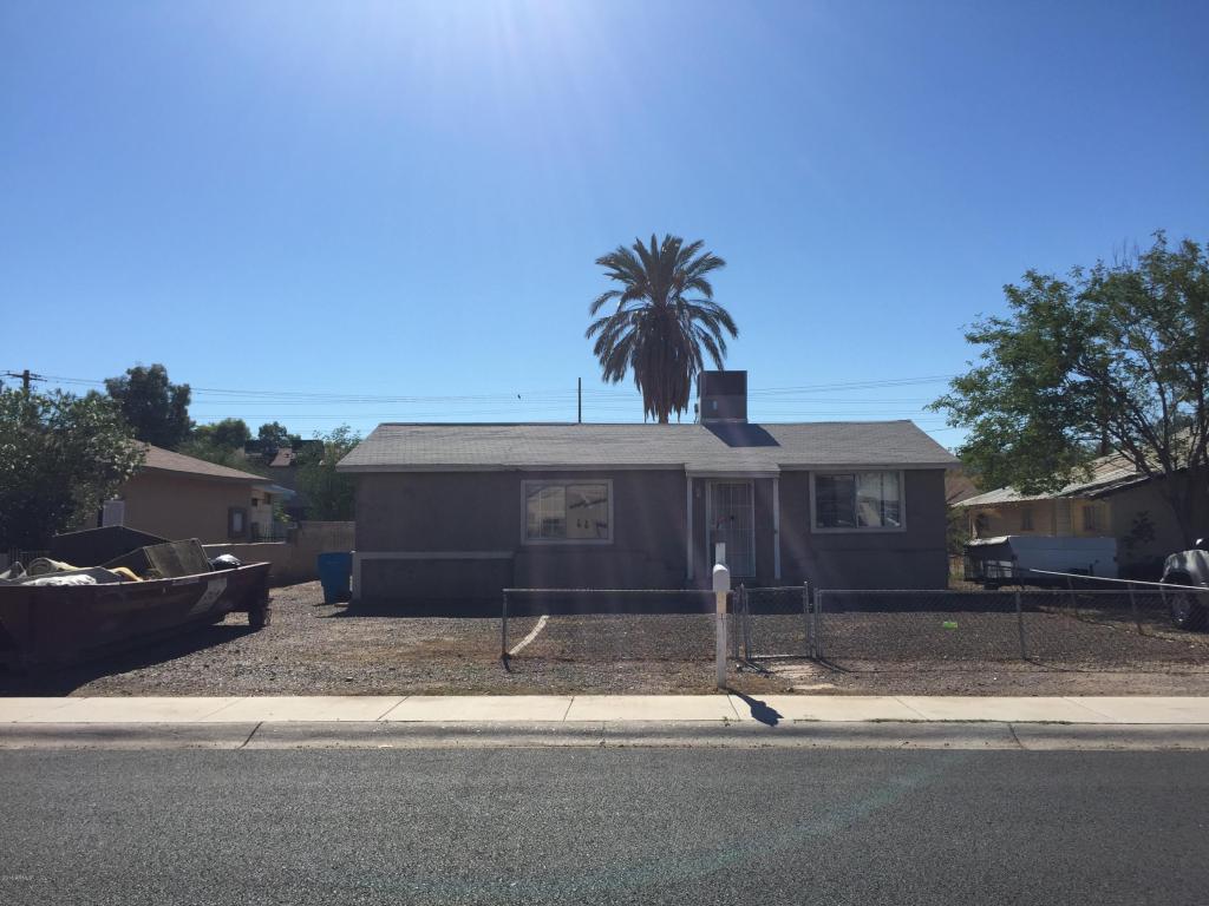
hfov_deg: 61.7
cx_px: 604
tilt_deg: +5.4
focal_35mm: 29
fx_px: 1013
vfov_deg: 48.2
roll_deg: -0.9
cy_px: 453
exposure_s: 1/3300
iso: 32
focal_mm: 4.15
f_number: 2.2
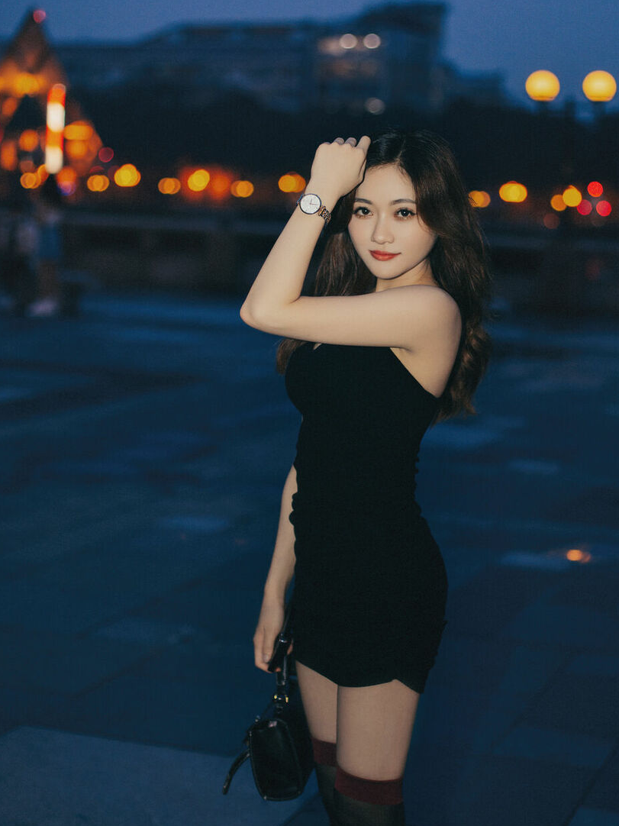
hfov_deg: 21.0
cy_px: 361
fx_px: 1670
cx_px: 379
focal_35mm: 70
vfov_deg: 27.8
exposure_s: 1/100
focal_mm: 50
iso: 250
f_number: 2
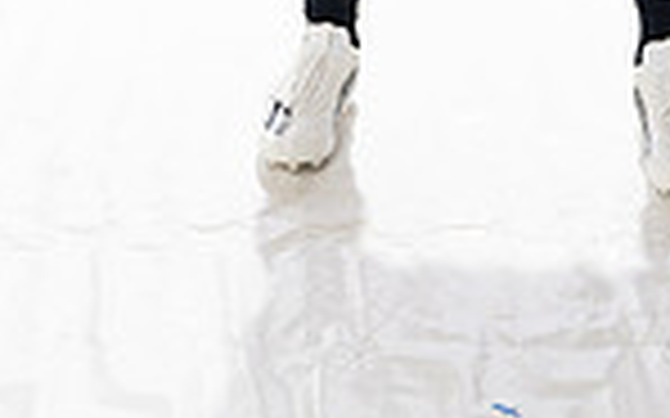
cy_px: -526
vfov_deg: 9.3
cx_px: 441
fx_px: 2355
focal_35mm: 129
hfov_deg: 16.2
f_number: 4
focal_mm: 42
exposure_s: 1/250
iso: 400
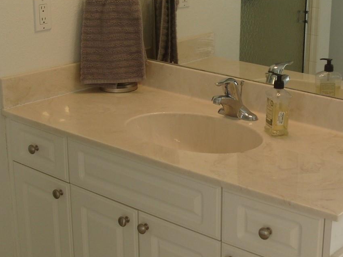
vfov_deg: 22.3
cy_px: 120
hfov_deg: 29.0
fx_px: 654
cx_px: 252
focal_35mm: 66
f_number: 2.8
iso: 80
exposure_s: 1/125
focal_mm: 7.8
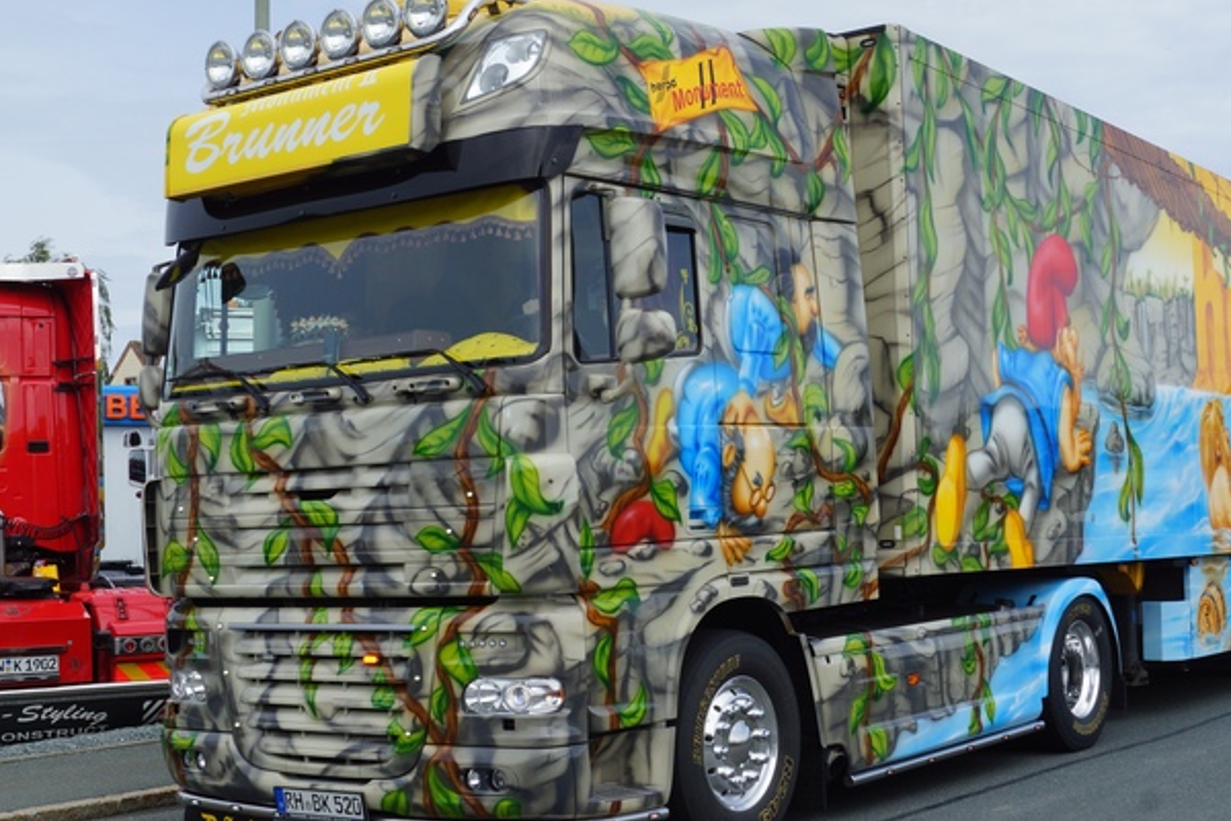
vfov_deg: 28.1
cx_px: 732
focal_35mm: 48
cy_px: 395
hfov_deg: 40.9
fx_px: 1641
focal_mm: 24
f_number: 13
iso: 100
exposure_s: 1/160
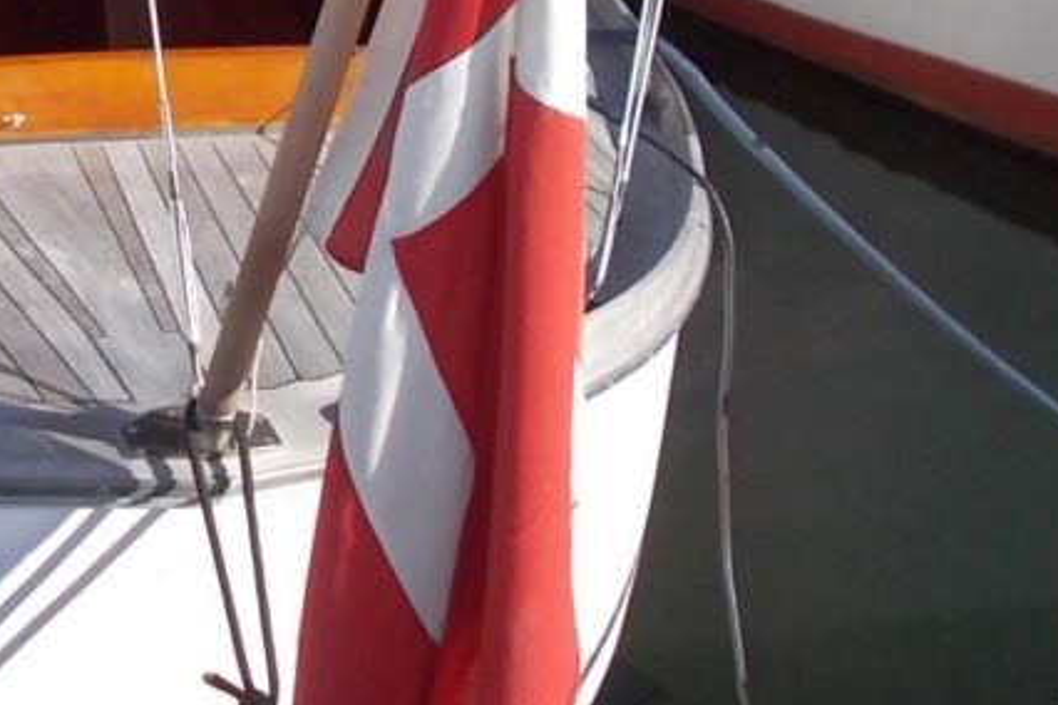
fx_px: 1910
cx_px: 97
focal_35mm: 65
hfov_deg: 29.6
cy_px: 52
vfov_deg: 20.4
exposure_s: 1/100
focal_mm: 4.6
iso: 80
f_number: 8
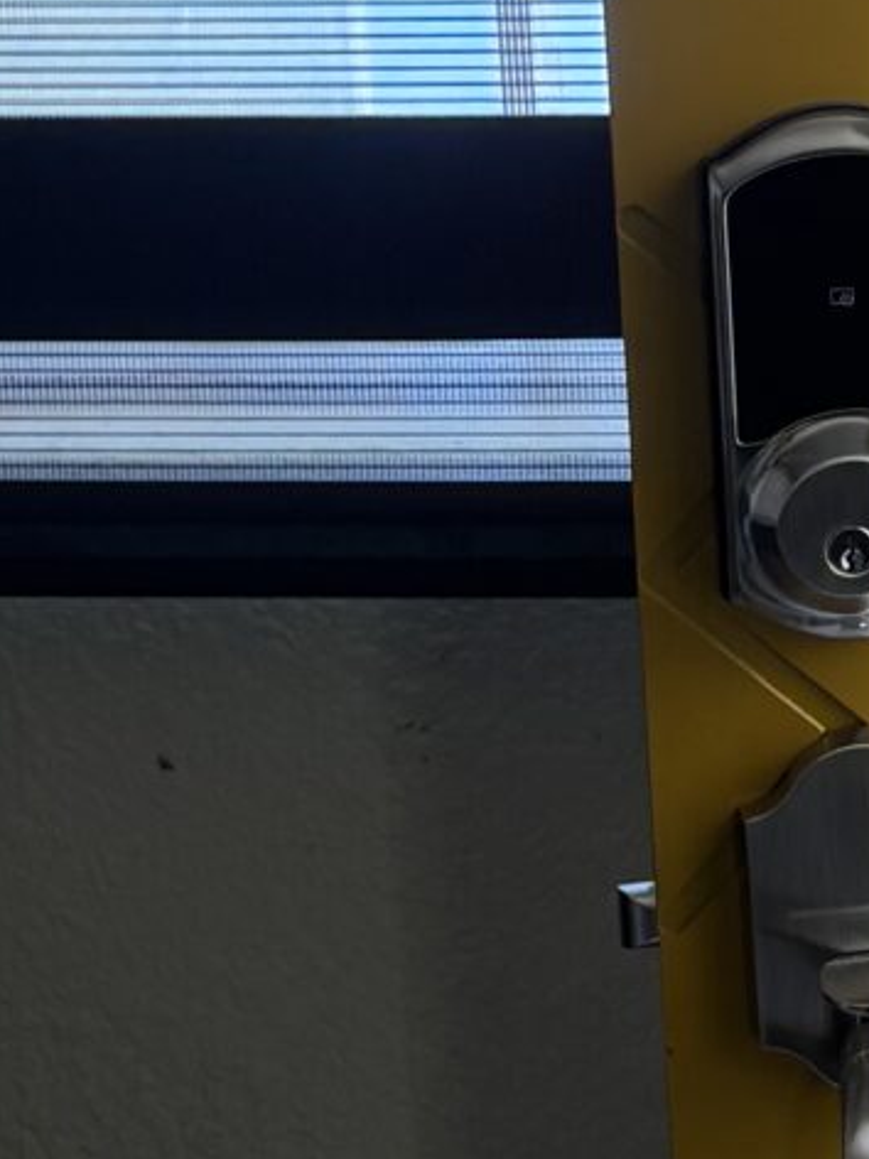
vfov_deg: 13.6
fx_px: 4720
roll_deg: +1.5
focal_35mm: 141
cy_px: -194
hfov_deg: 9.6
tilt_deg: -7.7
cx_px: 1878
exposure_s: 1/60
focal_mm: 5.96
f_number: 1.6
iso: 80
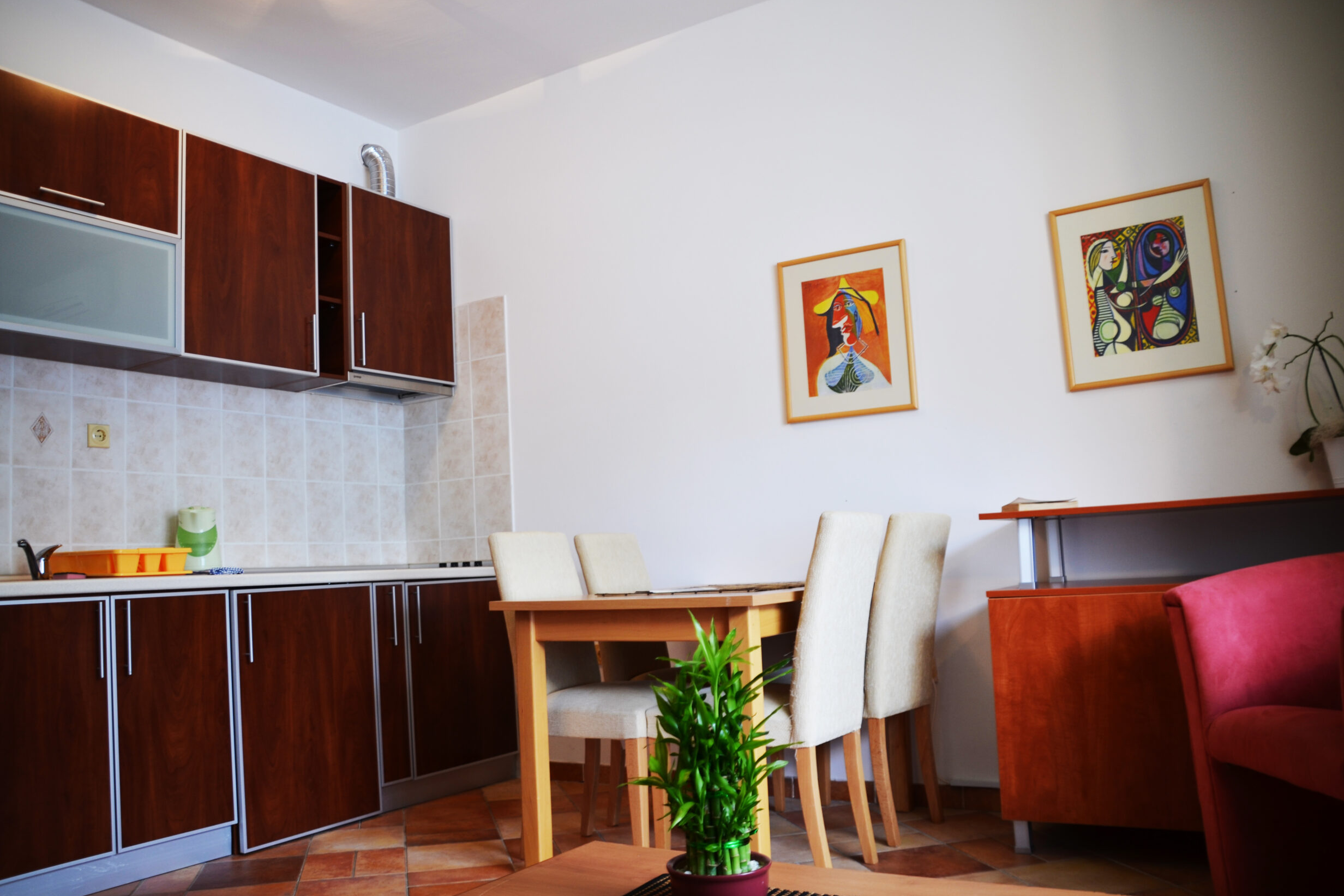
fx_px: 1045
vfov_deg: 46.4
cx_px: 650
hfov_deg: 65.5
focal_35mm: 28
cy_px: 443
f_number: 3.5
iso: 125
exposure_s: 1/20
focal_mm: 18
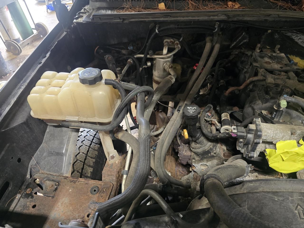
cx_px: 152
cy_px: 114
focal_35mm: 23
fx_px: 202
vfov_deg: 58.9
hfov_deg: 73.9
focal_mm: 6.3
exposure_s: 1/120
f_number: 1.7
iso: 1000
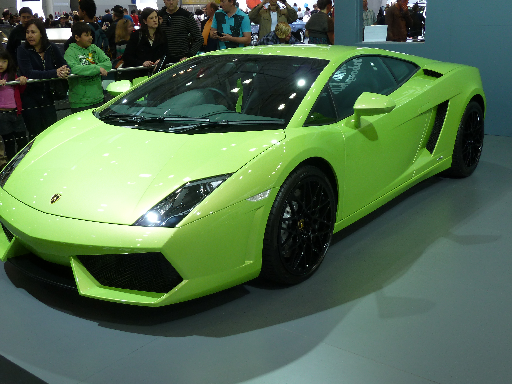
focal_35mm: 40
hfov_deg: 46.8
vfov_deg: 35.9
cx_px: 242
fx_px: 592
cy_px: 177
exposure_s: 1/30
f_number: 3.6
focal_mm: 6.1
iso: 100
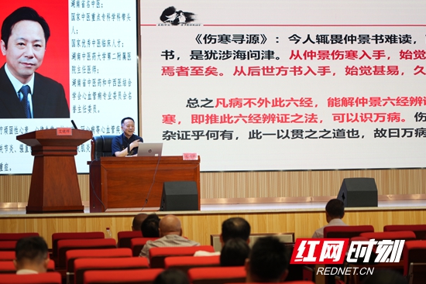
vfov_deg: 12.7
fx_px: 1278
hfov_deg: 18.9
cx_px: 198
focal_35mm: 108
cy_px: 143
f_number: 4
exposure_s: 1/60
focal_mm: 99
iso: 320
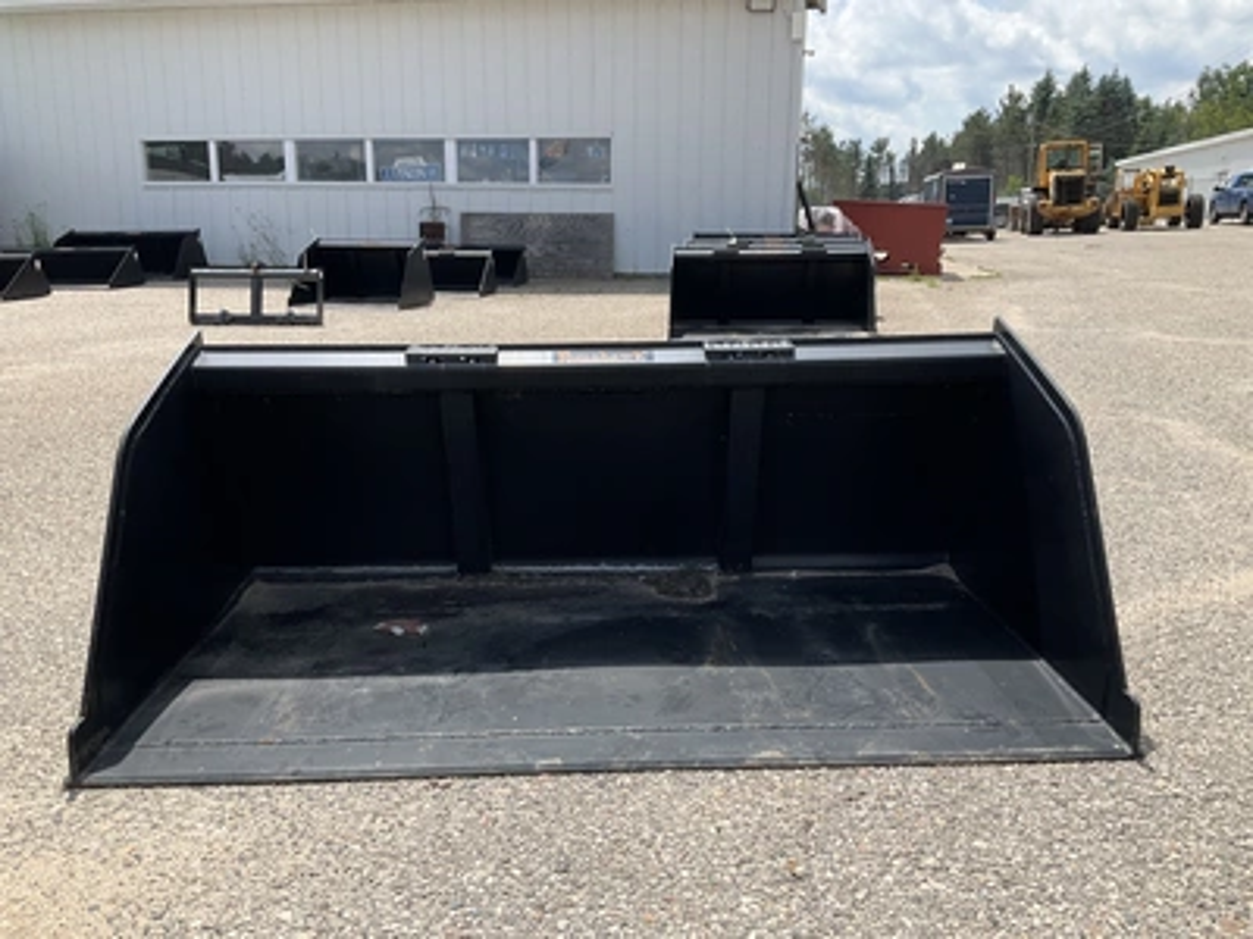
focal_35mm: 29
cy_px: 470
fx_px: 1050
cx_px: 626
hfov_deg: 61.7
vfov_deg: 48.2
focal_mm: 3
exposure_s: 1/1577
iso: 25
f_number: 1.8
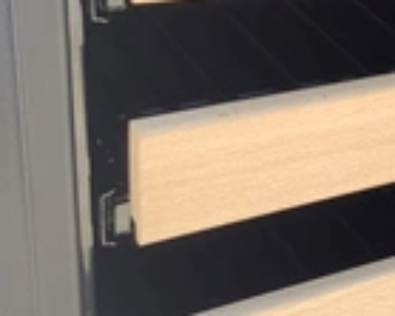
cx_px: 500
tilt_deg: -24.1
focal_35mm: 87
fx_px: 1016
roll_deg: -2.1
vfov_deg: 17.5
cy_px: 74
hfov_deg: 20.3
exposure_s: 1/121
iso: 25
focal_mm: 3.3
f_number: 2.4
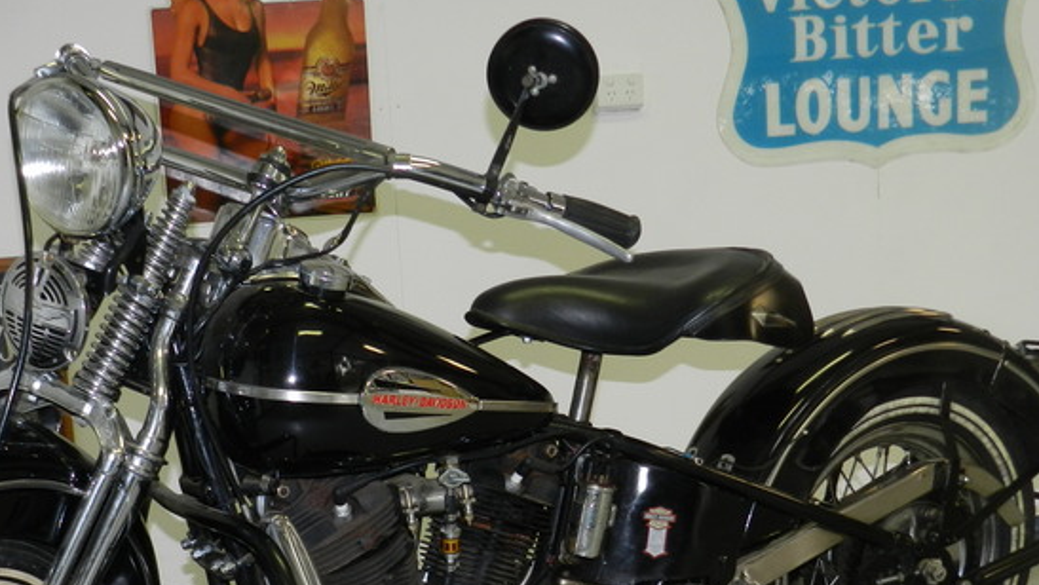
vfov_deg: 22.8
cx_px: 357
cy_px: 557
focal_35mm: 51
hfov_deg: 40.1
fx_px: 1405
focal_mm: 5.6
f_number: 3.7
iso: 200
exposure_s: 1/30
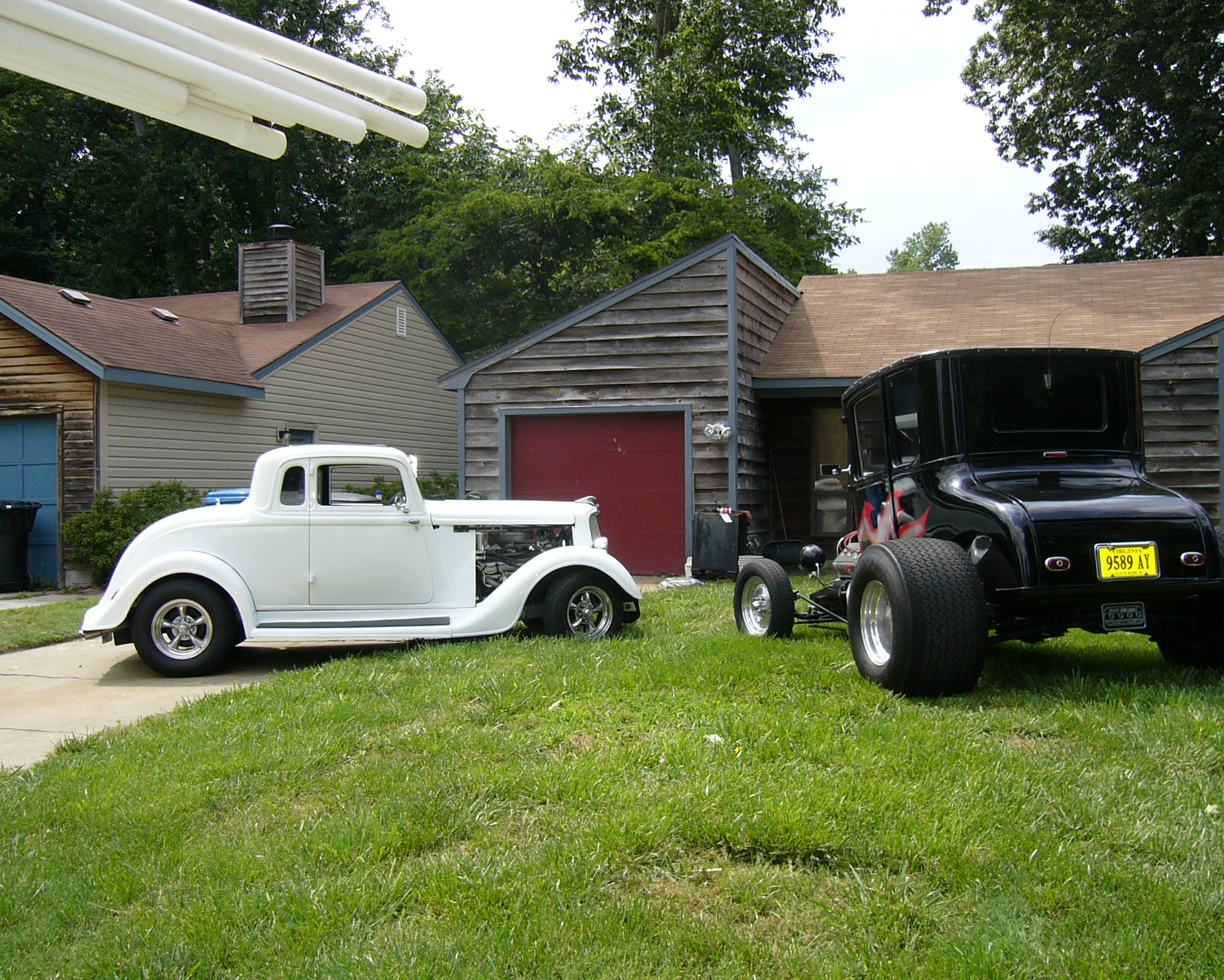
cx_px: 573
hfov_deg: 49.0
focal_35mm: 37
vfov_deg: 40.1
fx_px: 1340
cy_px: 485
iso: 100
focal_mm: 5.8
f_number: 8
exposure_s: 1/100
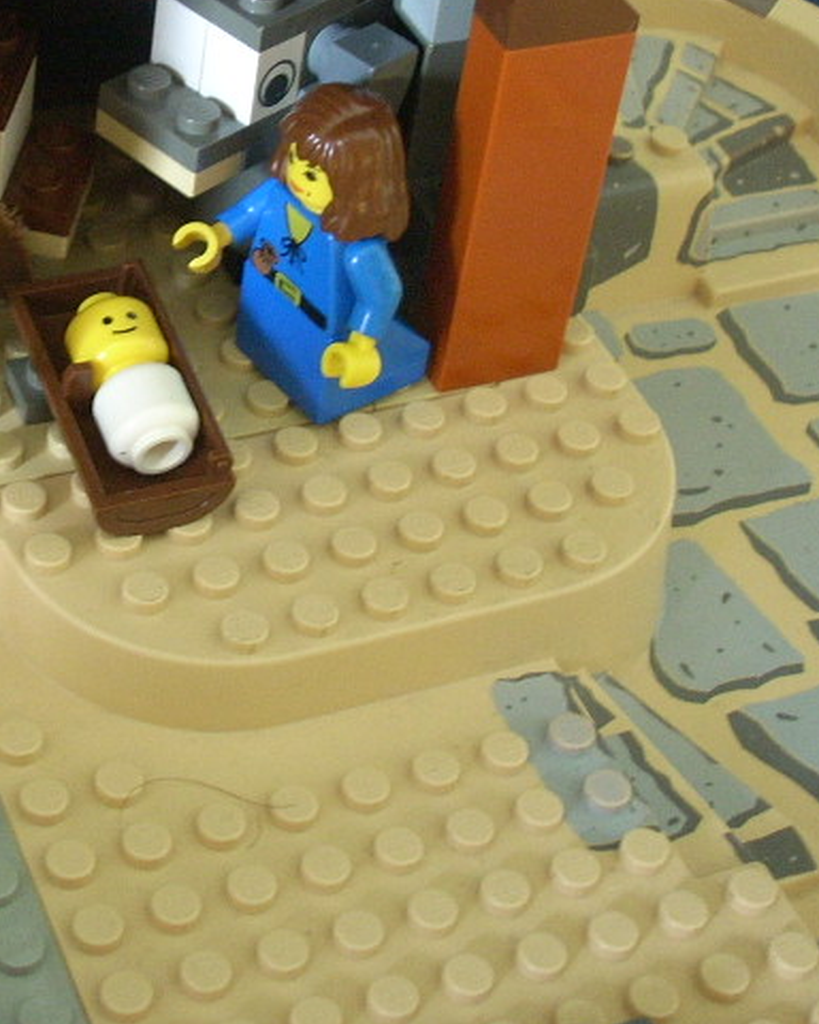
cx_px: 134
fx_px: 2333
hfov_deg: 19.7
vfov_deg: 24.4
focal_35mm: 77
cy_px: 211
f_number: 2.8
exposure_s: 1/15.7
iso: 200
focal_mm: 6.2
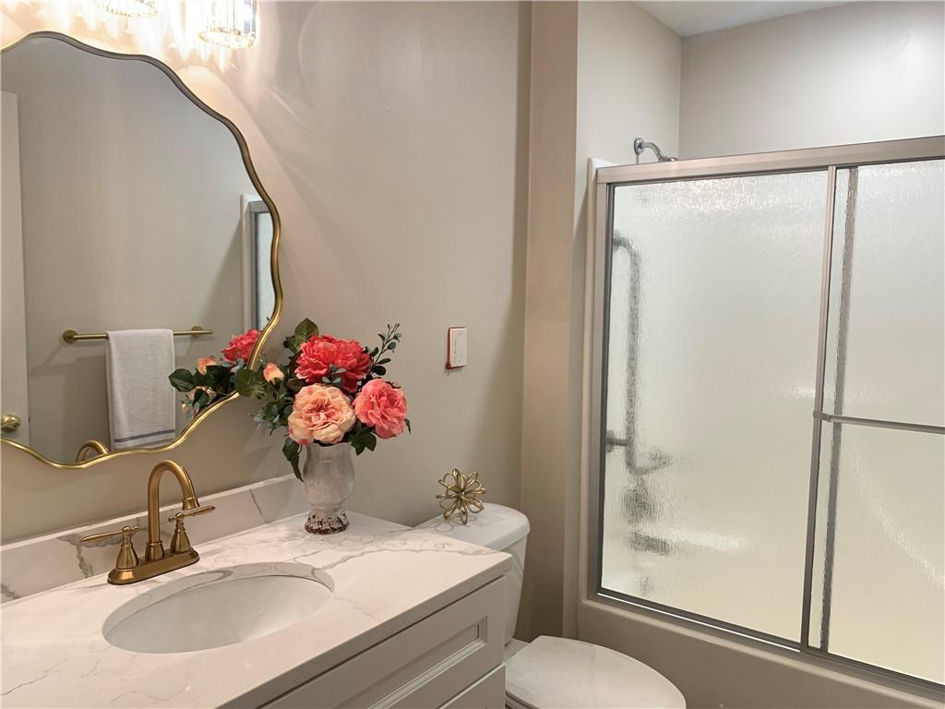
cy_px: 354
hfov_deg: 67.3
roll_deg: -1.0
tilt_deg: -5.6
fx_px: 710
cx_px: 472
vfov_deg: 53.1
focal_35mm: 26
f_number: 1.8
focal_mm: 4.25
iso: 100
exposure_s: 1/60
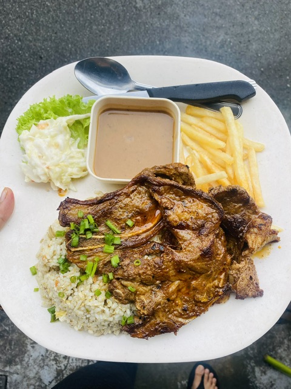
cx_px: 146
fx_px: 291
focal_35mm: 26
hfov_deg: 53.1
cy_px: 194
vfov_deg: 67.3
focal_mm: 4.25
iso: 32
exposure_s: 1/283
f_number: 1.8
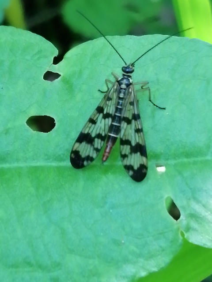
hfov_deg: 14.6
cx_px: 106
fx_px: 825
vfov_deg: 19.4
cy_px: 141
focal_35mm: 101
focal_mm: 3.46
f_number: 1.8
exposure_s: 1/36
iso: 200
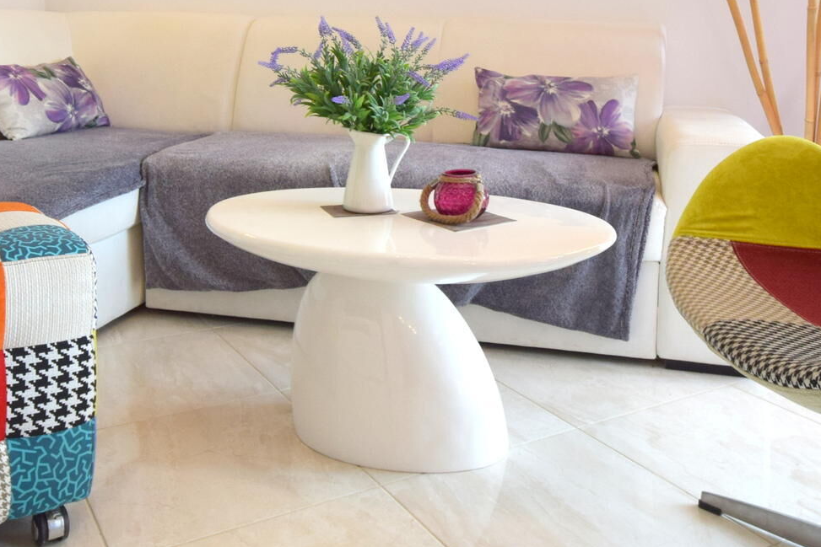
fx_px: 844
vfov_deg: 34.2
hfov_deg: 51.9
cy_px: 64
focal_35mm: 37
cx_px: 396
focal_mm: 10
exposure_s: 1/125
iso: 400
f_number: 5.6
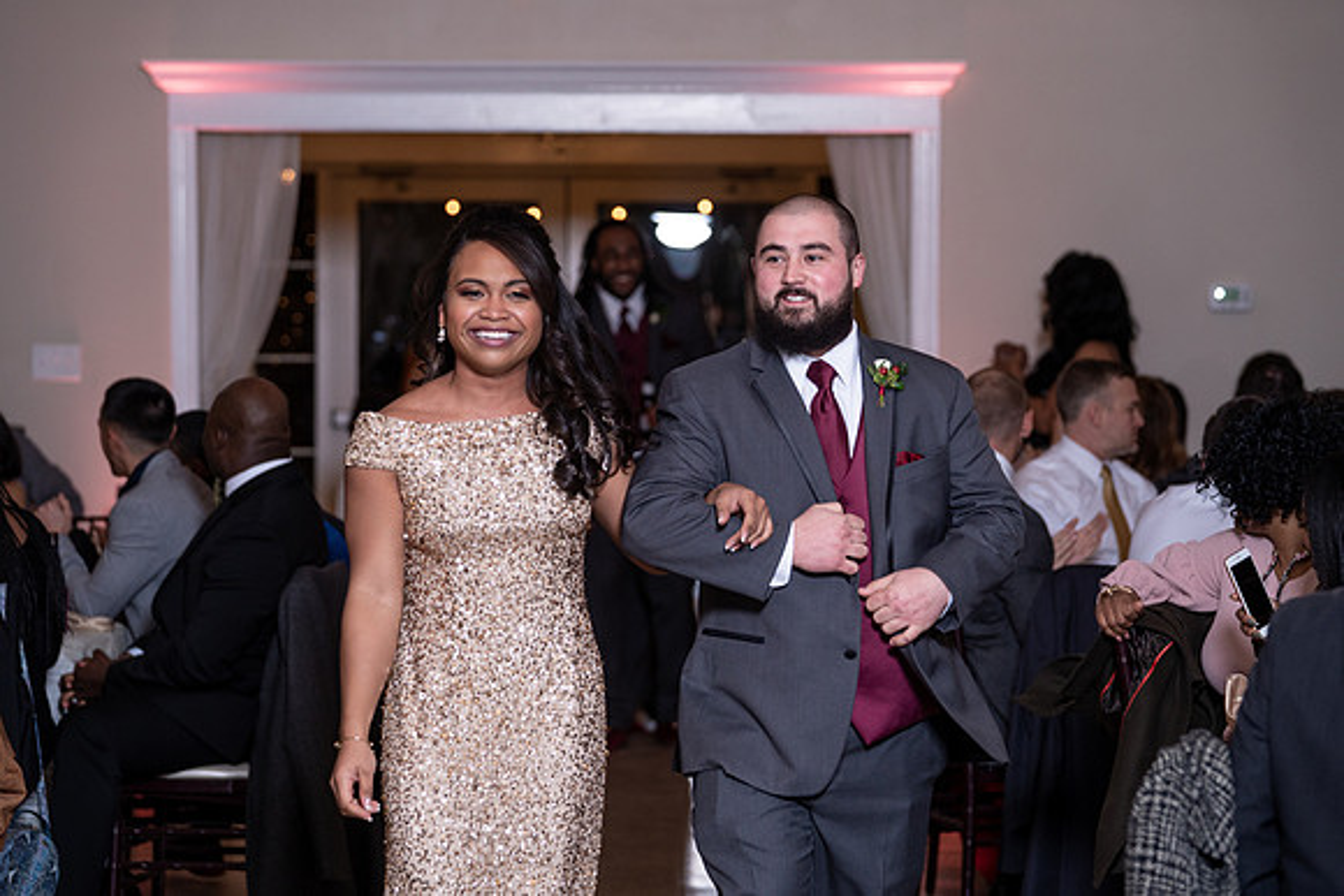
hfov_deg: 15.8
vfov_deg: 10.6
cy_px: 418
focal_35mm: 130
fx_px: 4839
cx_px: 691
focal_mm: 116
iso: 800
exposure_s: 1/200
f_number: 4
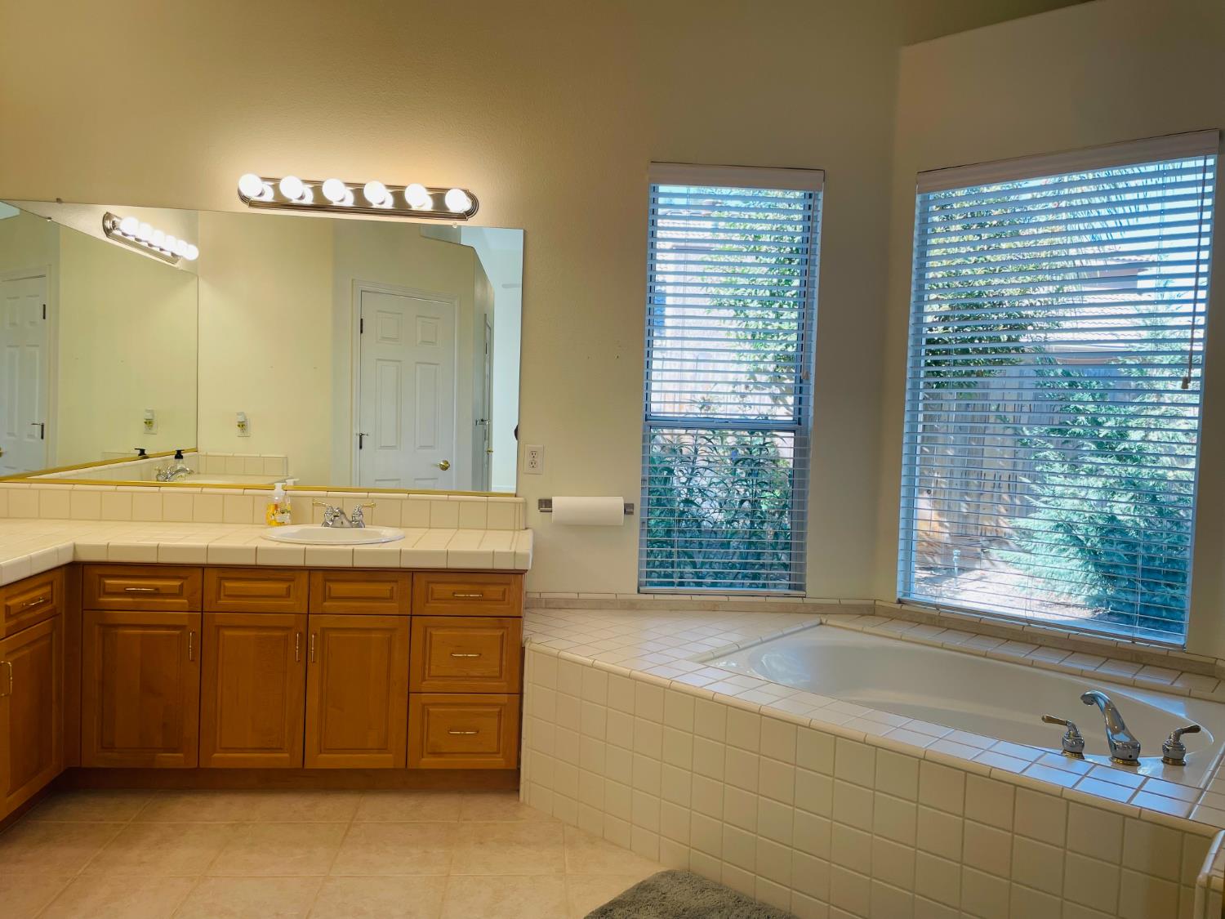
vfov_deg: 53.1
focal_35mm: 26
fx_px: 920
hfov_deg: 67.3
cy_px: 460
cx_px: 612
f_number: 1.6
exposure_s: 1/136
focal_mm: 4.2
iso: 32
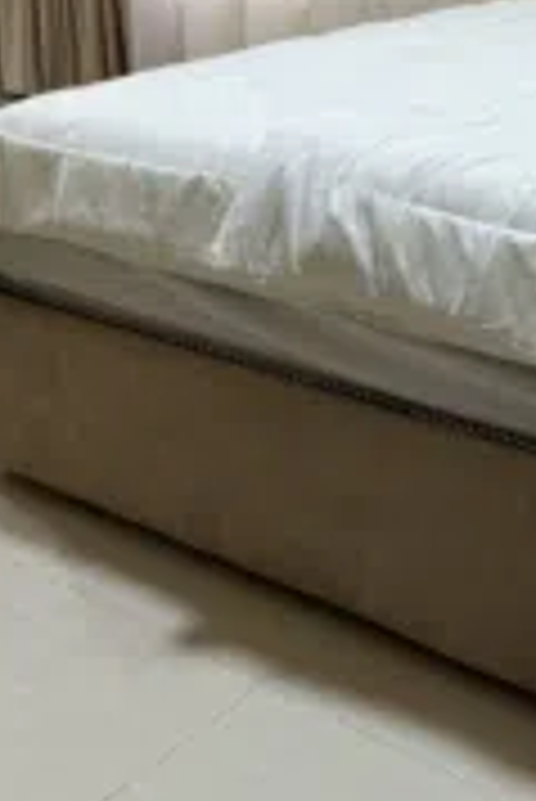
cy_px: 9
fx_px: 1248
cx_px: 563
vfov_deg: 32.8
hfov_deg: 23.0
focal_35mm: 56
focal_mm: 6.76
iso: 50
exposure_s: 1/50
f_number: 1.78
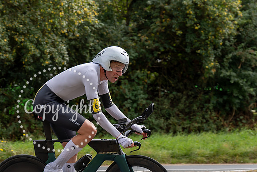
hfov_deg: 15.2
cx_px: 97
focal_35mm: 135
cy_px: 104
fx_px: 961
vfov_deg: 10.2
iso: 125
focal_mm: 74
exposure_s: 1/1000
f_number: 4
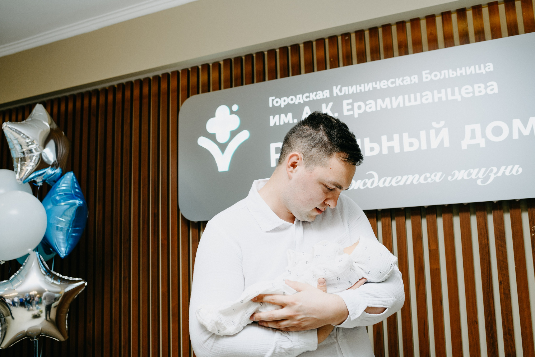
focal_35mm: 35
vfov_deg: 37.9
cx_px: 268
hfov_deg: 54.4
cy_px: 178
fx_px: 520
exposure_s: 1/160
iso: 200
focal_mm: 35
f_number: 4
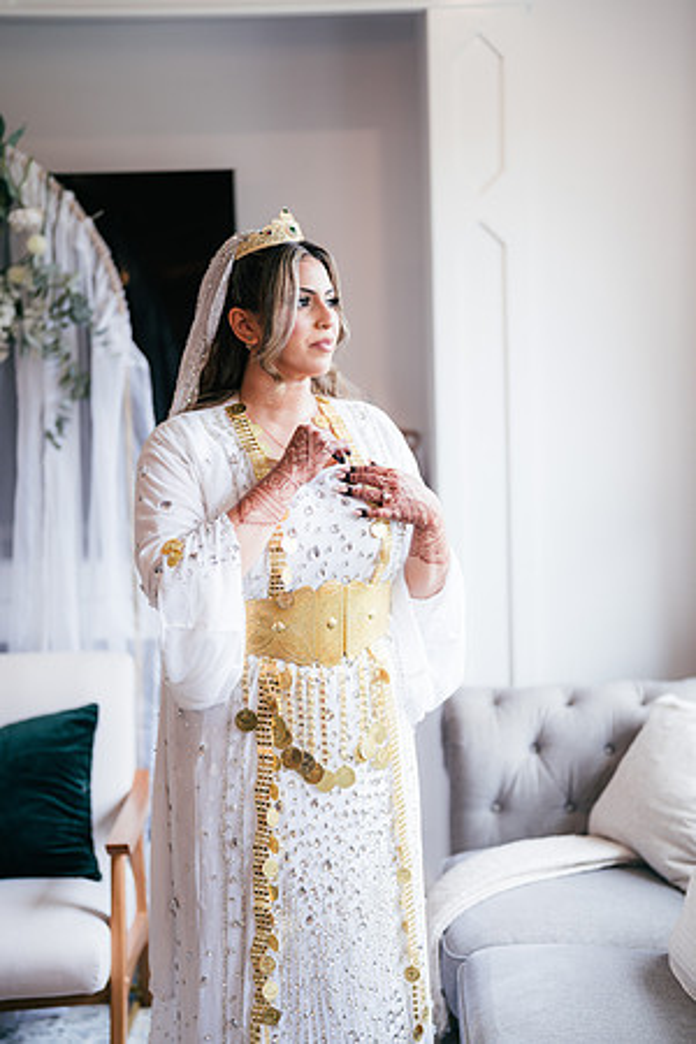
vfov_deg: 39.6
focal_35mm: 50
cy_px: 522
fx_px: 1450
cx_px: 348
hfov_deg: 27.0
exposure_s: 1/160
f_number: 1.4
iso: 160
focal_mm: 50
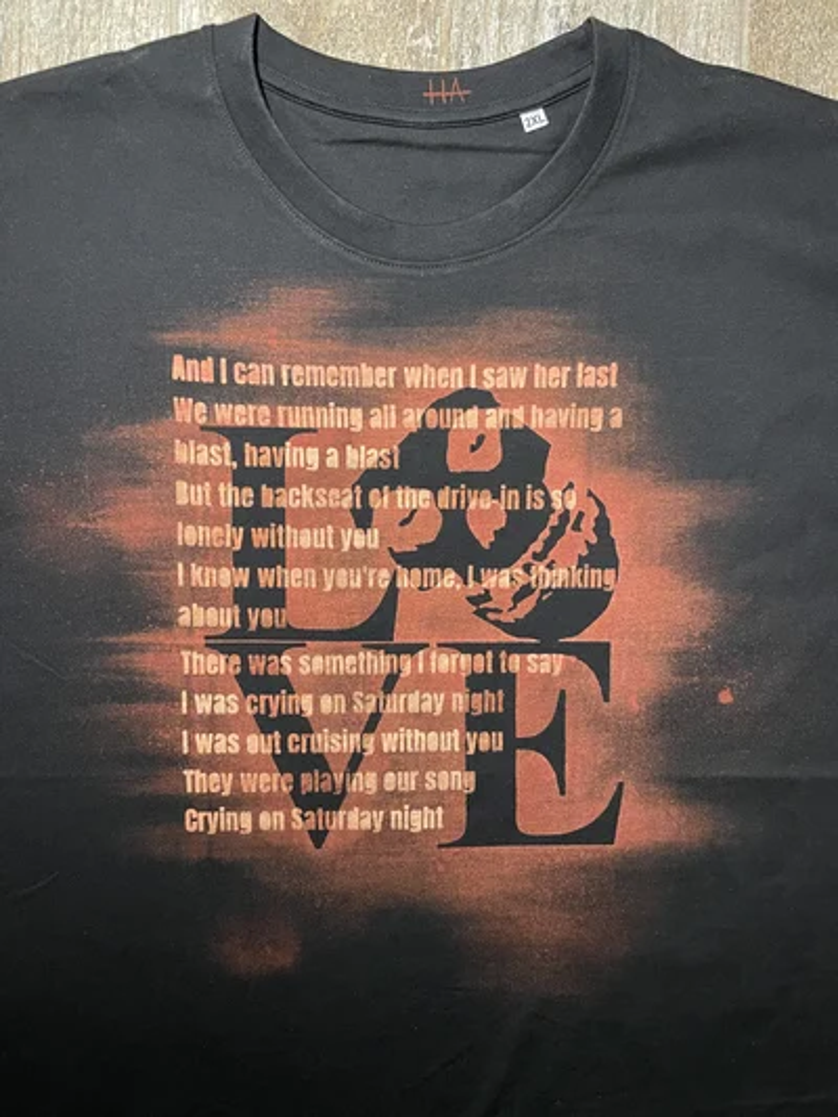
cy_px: 558
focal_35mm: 26
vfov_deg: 67.3
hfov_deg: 53.1
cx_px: 419
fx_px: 839
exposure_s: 1/50
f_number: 1.6
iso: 320
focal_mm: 4.2
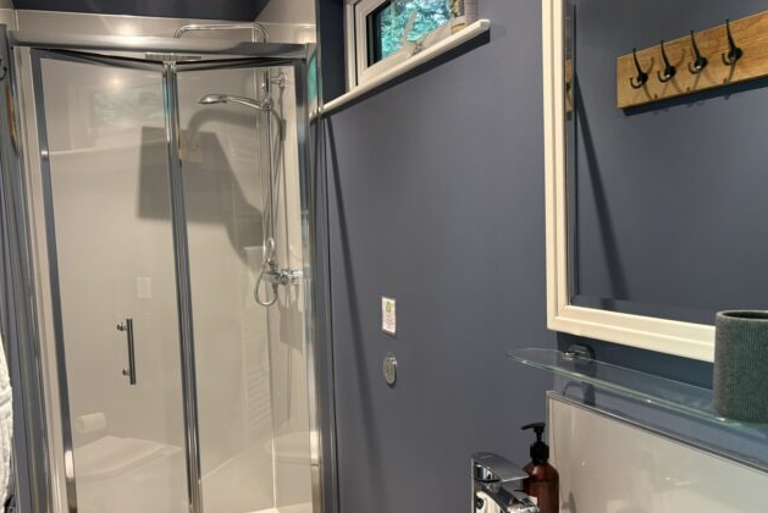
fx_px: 704
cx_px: 328
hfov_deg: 57.0
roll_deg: +3.2
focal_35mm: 33
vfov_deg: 39.9
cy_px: 302
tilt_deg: -4.6
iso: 160
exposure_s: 1/50
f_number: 1.6
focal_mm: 5.96
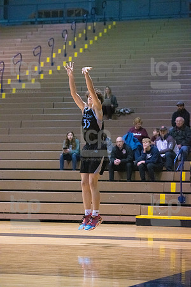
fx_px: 995
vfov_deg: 16.4
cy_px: 144
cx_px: 96
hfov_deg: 11.0
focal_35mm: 125
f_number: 4.5
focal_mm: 125
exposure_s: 1/800
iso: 10000
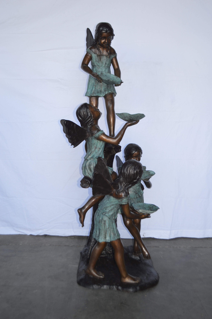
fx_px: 345
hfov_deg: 34.1
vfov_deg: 49.6
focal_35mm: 39
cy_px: 160
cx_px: 106
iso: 220
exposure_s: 1/125
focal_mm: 26
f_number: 4.2
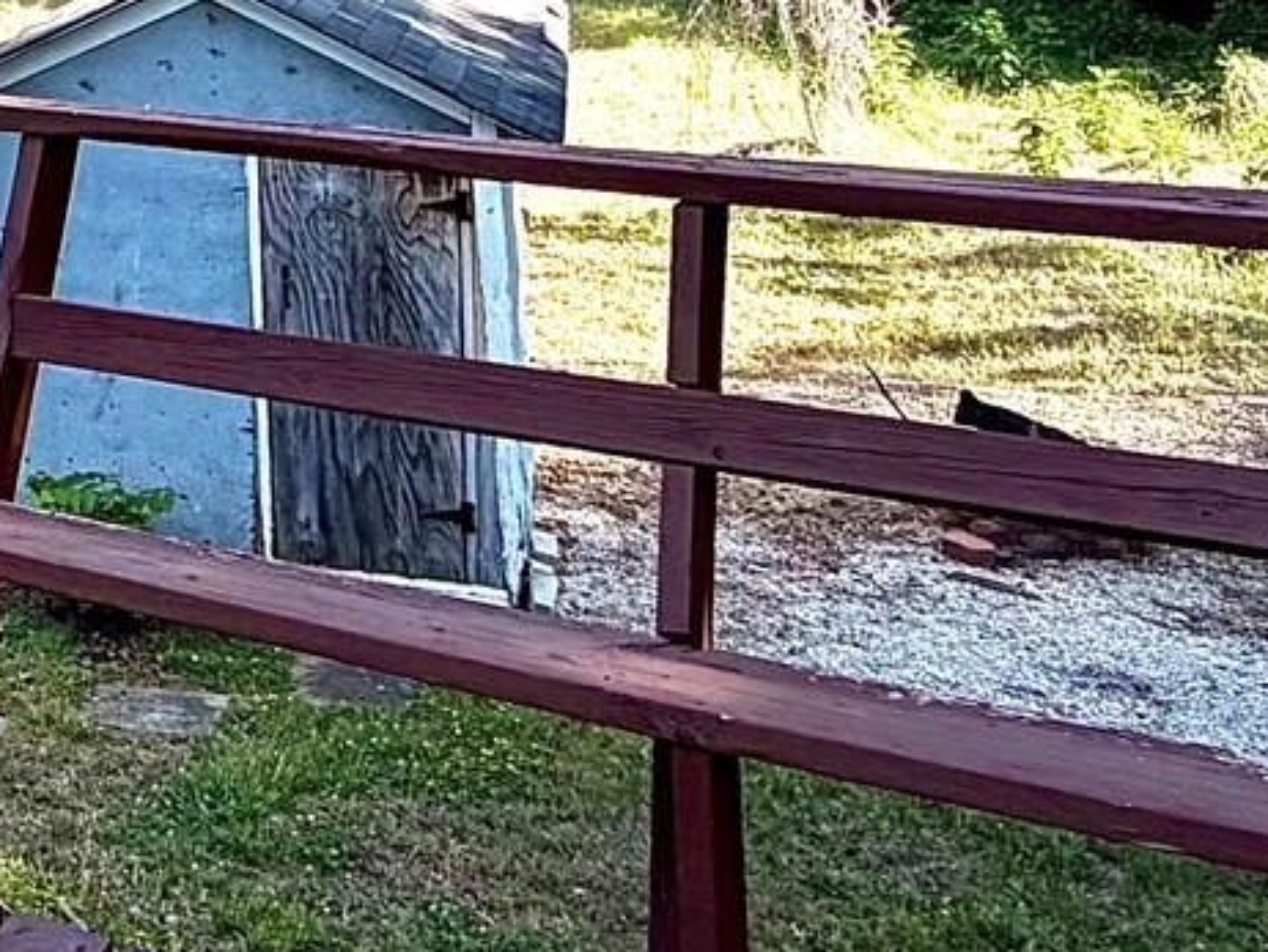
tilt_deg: +0.5
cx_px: -384
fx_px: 2272
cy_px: -313
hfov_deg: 26.4
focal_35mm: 62
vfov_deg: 21.3
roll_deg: +1.0
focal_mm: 2.22
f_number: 2.2
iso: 40
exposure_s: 1/638
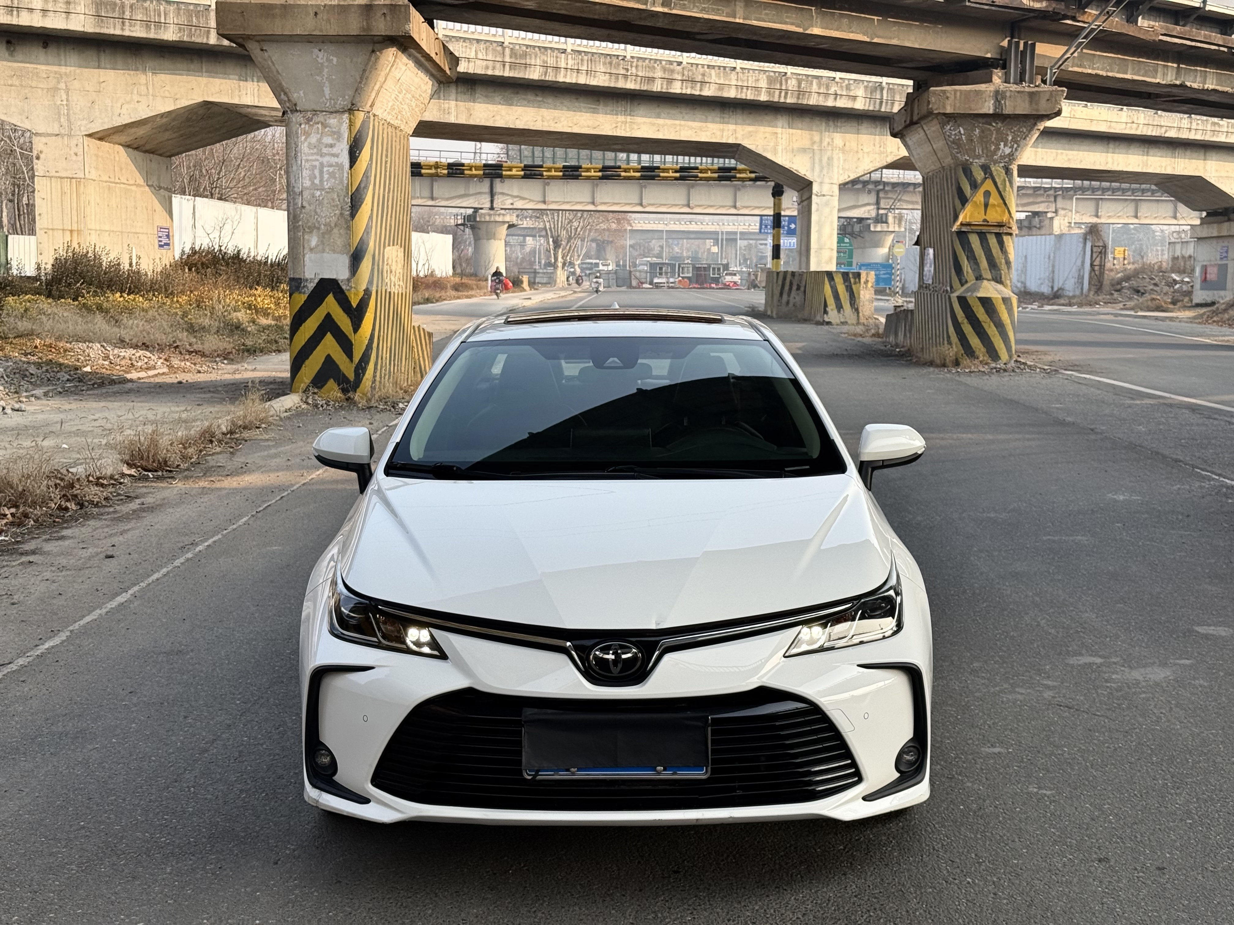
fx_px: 1711
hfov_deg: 39.7
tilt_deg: -5.1
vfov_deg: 30.3
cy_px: 462
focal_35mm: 48
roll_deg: -0.5
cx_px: 617
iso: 64
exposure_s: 1/1403
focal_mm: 6.76
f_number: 1.78
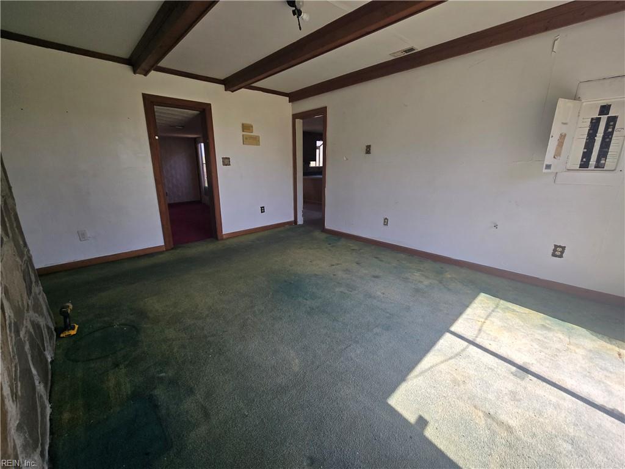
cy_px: 234
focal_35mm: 13
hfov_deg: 106.2
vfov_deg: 89.9
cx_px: 312
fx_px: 235
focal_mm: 2.2
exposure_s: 1/719
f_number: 2.2
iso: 80
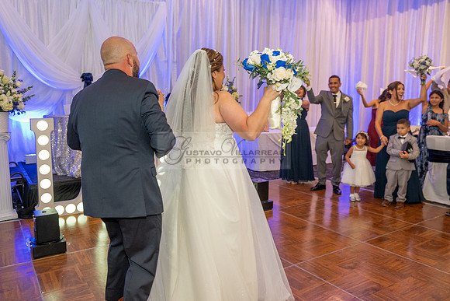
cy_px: 147
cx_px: 201
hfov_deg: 64.6
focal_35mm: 28
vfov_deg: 45.9
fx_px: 355
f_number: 3.5
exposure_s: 1/160
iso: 1600
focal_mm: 24
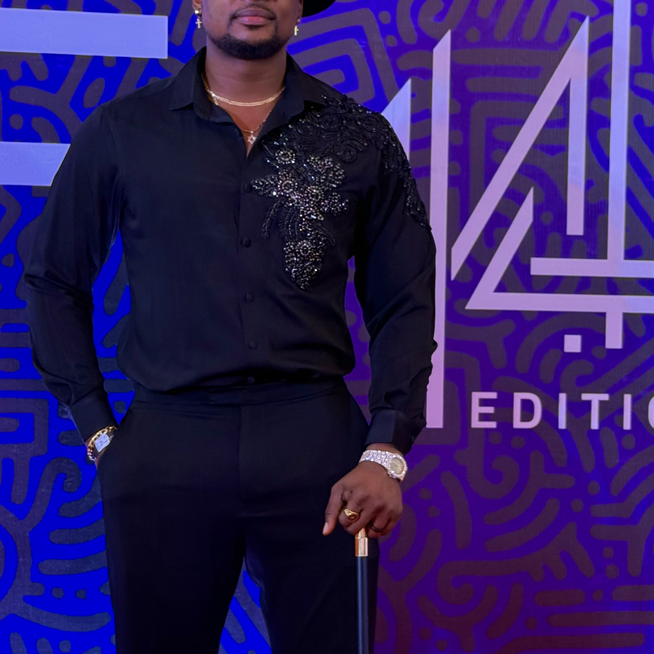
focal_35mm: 90
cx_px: 264
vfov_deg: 19.3
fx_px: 1924
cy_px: 362
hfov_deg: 19.3
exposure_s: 1/50
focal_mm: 6.76
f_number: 1.78
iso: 200
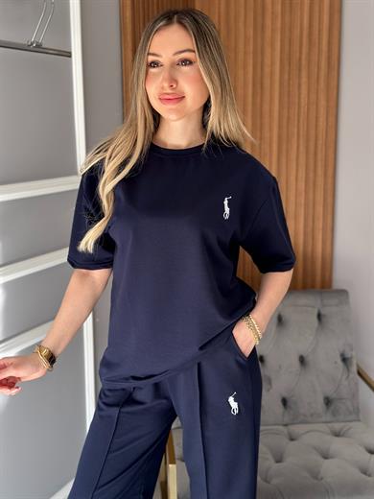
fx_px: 691
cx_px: 187
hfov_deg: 30.3
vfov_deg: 39.7
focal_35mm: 48
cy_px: 250
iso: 64
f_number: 1.78
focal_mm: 6.86
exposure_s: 1/121
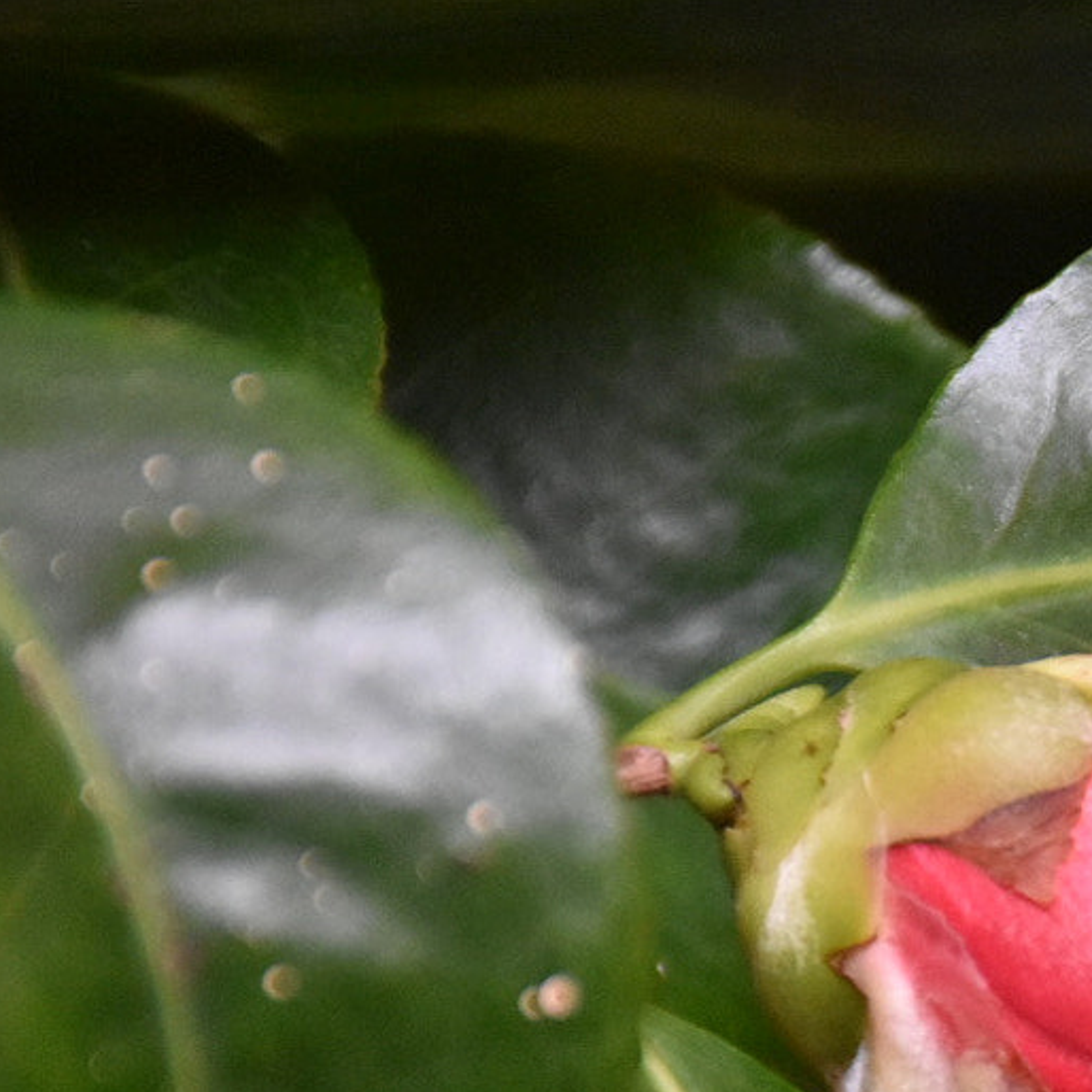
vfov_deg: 3.2
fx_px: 19844
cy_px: 978
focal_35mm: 556
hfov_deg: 3.1
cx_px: 1419
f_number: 5.6
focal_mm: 140
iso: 4000
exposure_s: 1/160
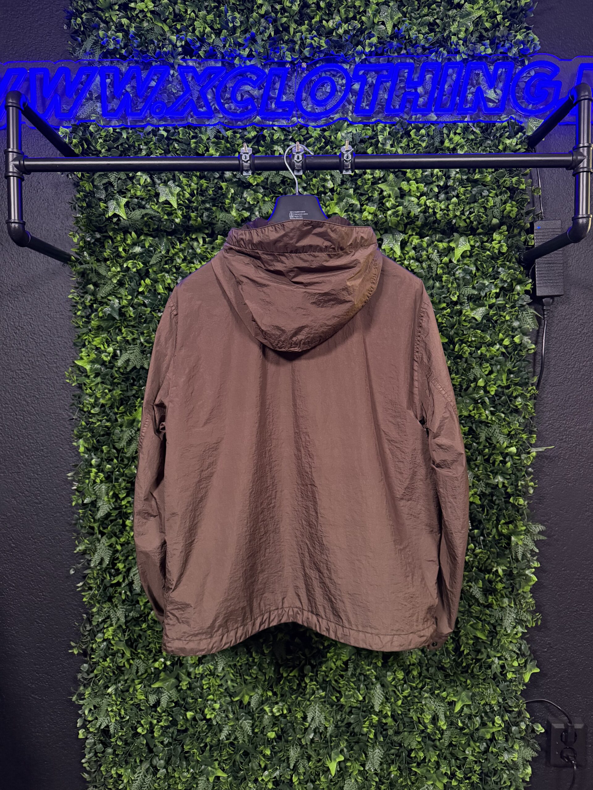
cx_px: 296
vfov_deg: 71.6
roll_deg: -0.4
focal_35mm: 24
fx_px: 548
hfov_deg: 56.8
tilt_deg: -2.4
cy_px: 395
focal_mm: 6.76
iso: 800
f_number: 1.78
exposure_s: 1/51
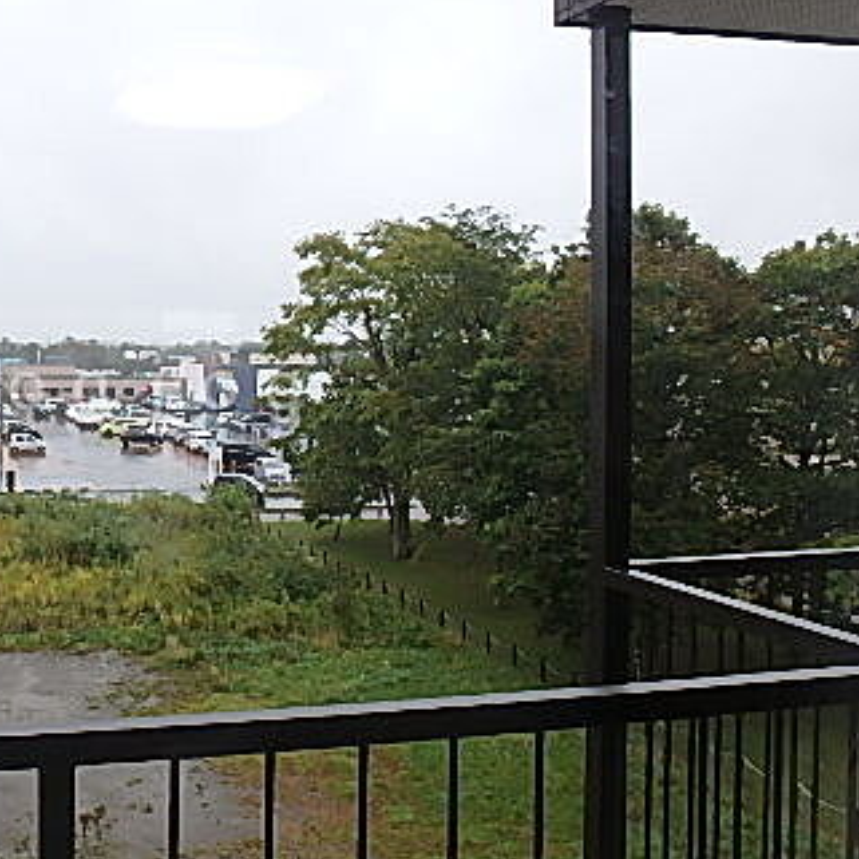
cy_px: 391
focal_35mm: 37
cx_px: 131
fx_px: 1039
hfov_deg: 42.2
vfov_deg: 44.9
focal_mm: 3.7
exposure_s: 1/125
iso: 125
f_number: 3.5
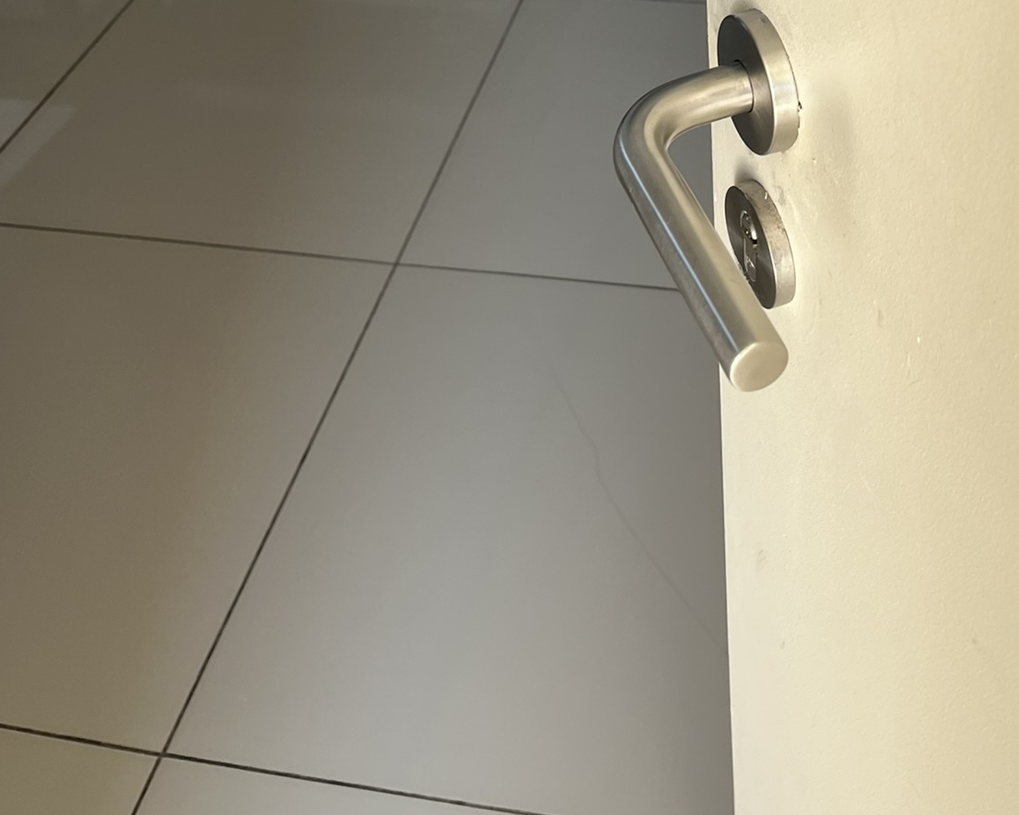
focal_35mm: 47
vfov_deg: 29.5
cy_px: -43
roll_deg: +2.3
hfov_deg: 39.0
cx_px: 696
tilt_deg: -31.5
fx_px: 1418
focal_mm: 5.1
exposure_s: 1/121
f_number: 1.6
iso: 64
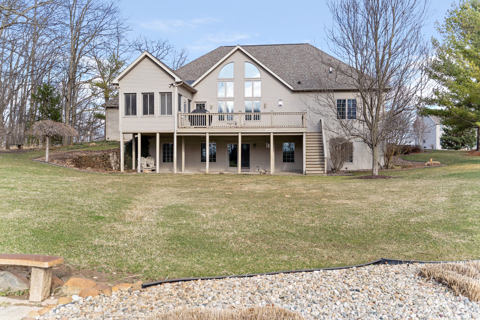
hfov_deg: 57.2
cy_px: 160
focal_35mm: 33
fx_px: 440
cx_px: 240
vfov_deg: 40.0
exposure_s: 1/4000
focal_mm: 33
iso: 400
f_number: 2.8
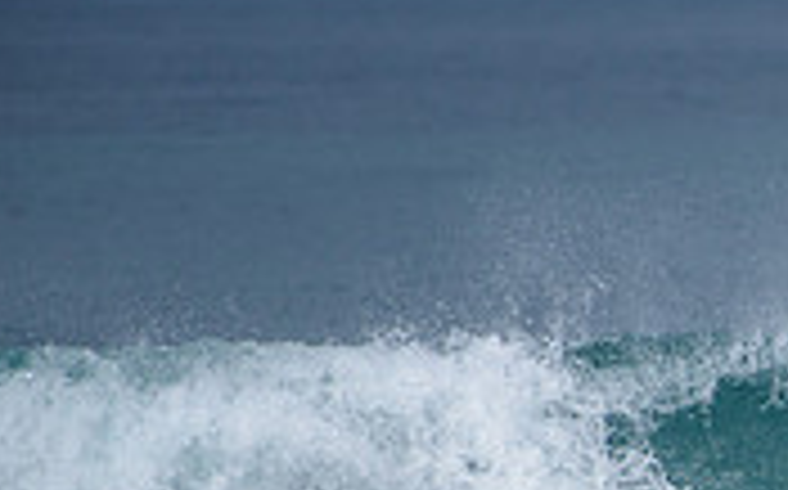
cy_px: 699
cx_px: 1234
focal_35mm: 1692
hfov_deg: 1.2
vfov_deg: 0.8
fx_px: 36302
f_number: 5.6
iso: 250
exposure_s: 1/2000
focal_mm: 500
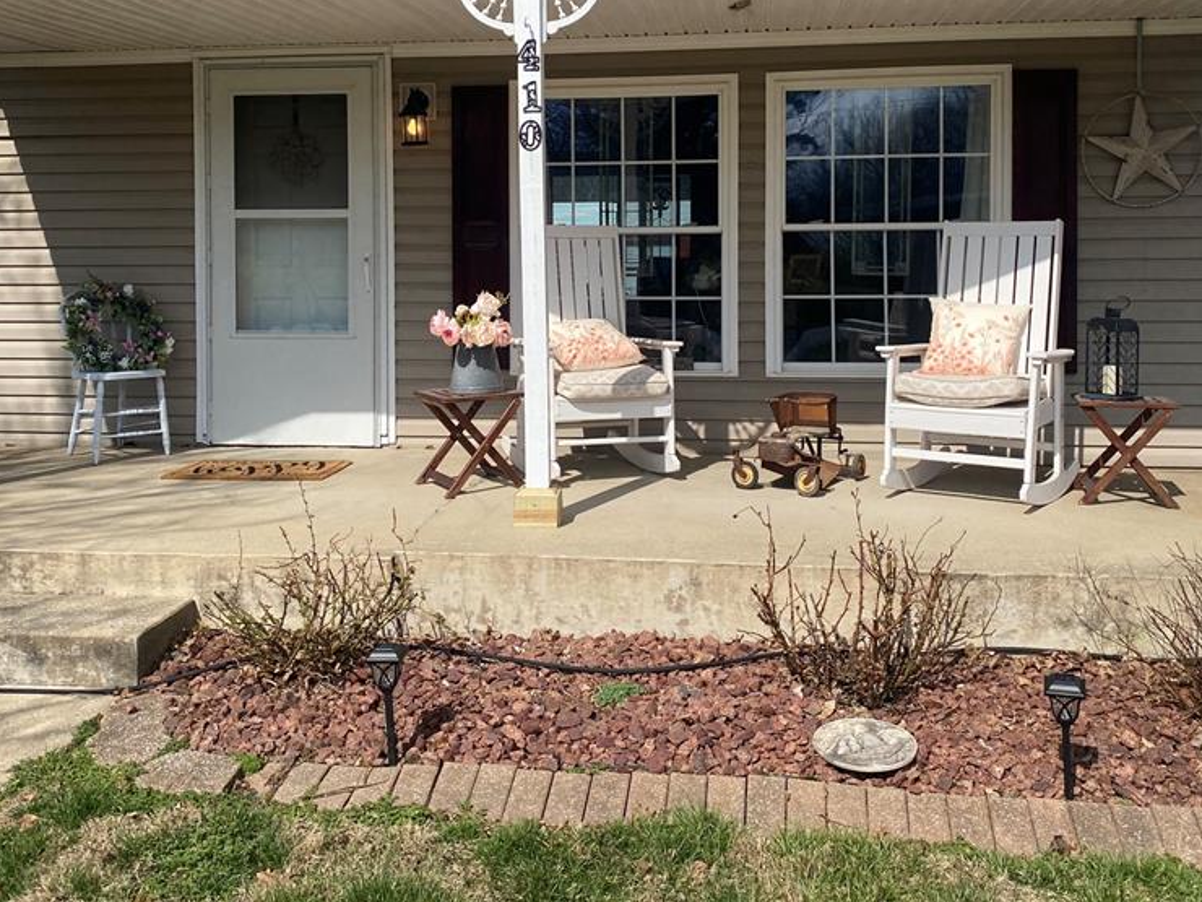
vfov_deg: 39.1
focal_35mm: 36
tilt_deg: -1.3
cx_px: 591
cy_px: 280
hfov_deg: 51.4
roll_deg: -0.3
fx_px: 1250
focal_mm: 4.25
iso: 32
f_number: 1.8
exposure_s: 1/4115
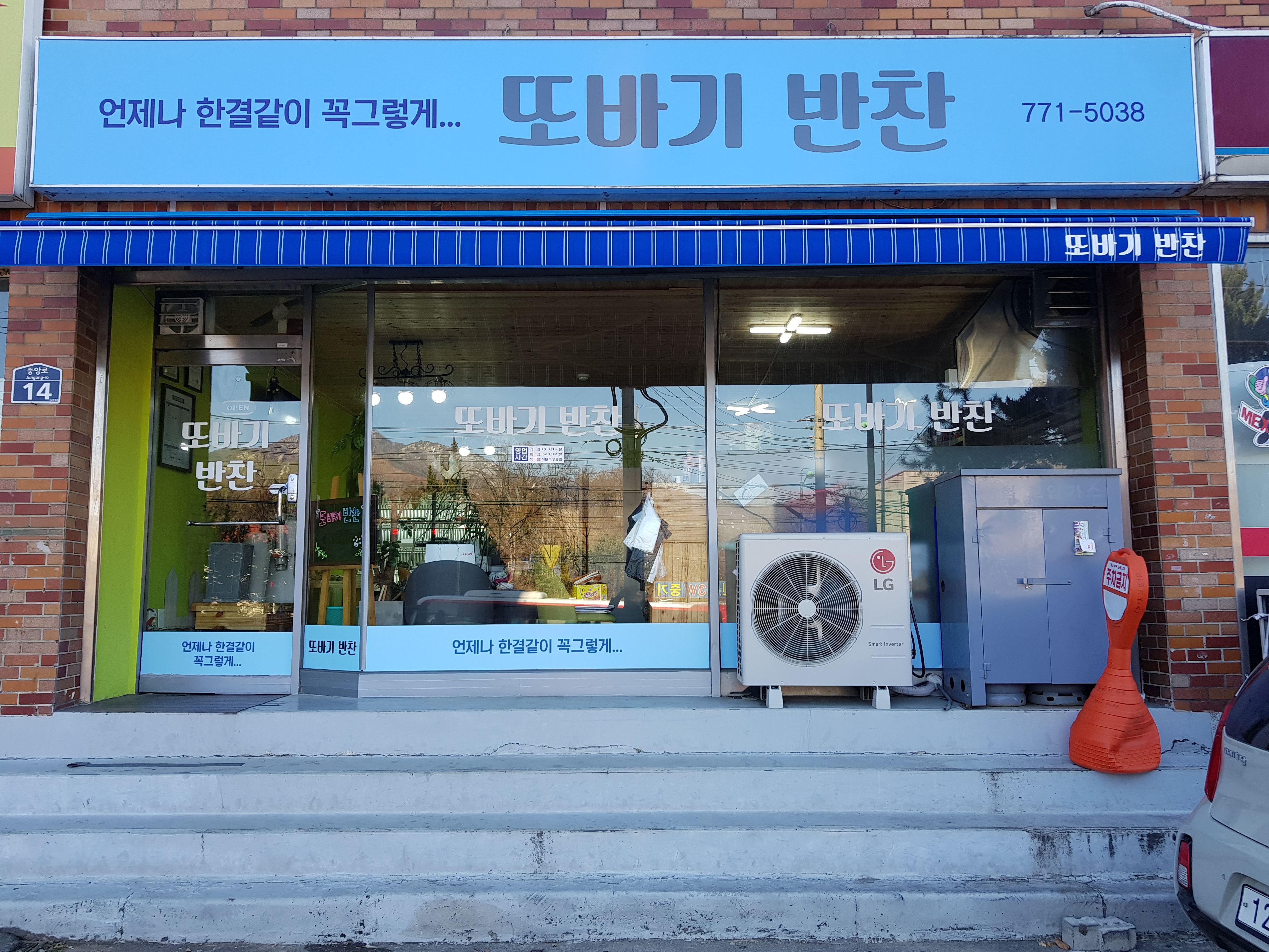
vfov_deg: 53.1
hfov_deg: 67.3
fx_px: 953
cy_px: 476
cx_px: 634
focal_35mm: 26
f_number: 1.7
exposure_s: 1/218
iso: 40
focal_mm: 4.3
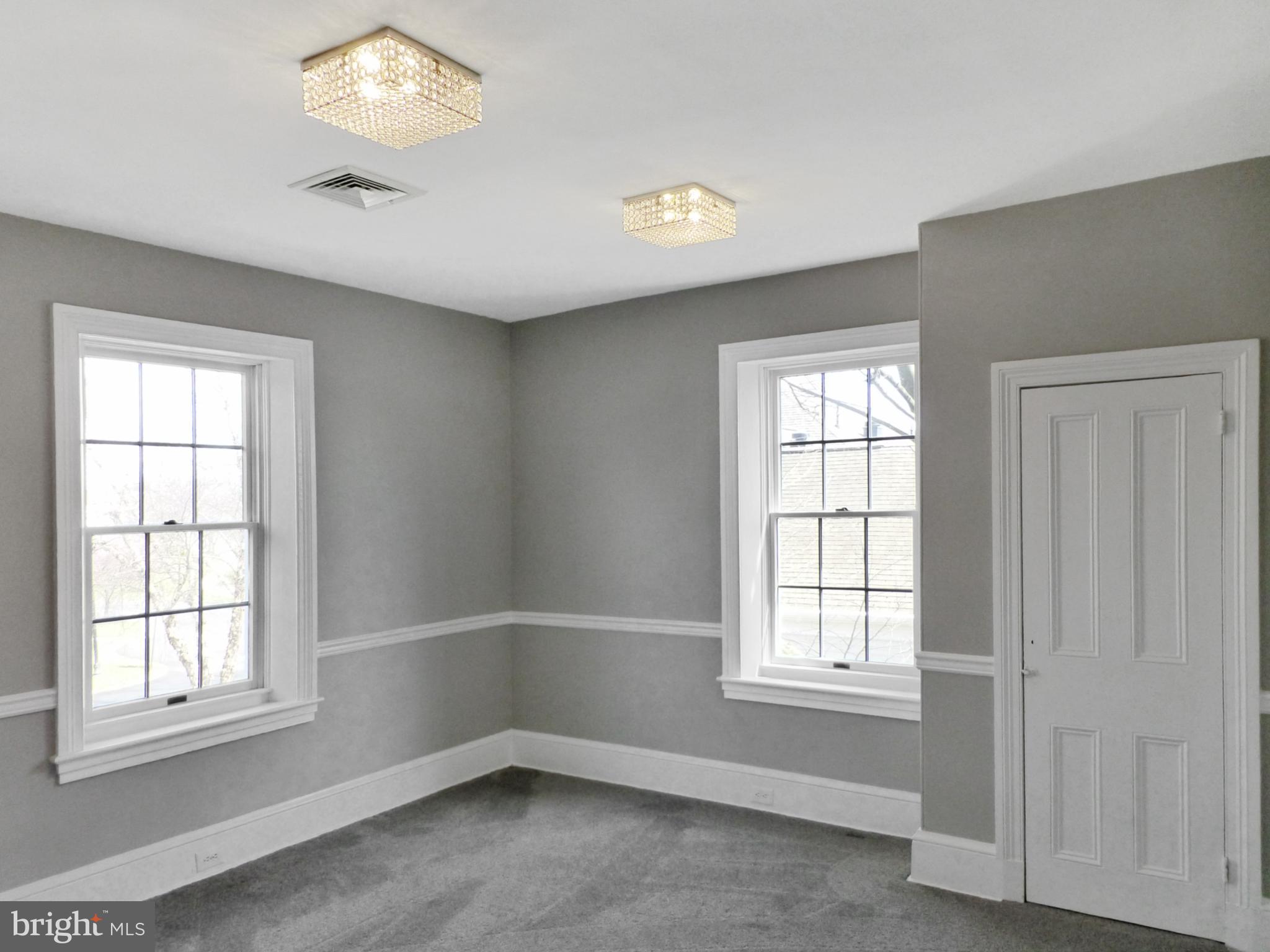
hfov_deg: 71.6
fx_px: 881
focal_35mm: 24
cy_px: 476
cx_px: 635
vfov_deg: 56.8
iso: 250
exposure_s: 1/100
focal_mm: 4.3
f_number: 3.3
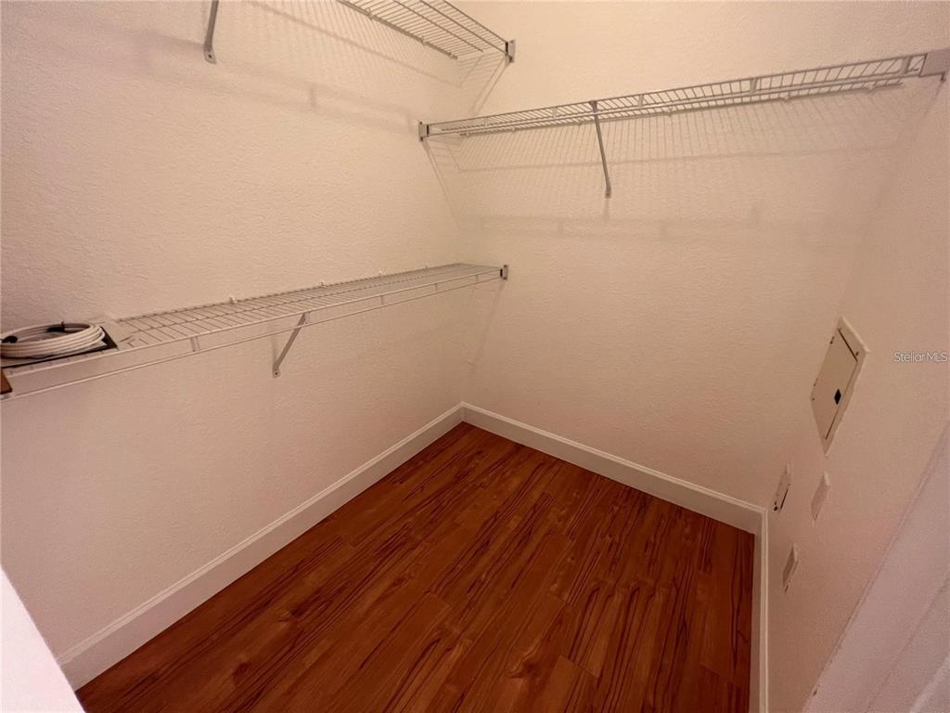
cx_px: 475
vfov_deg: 89.9
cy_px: 356
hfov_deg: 106.2
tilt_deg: -21.2
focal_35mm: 13
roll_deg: -0.6
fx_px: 357
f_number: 1.8
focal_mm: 1.57
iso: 200
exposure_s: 1/60
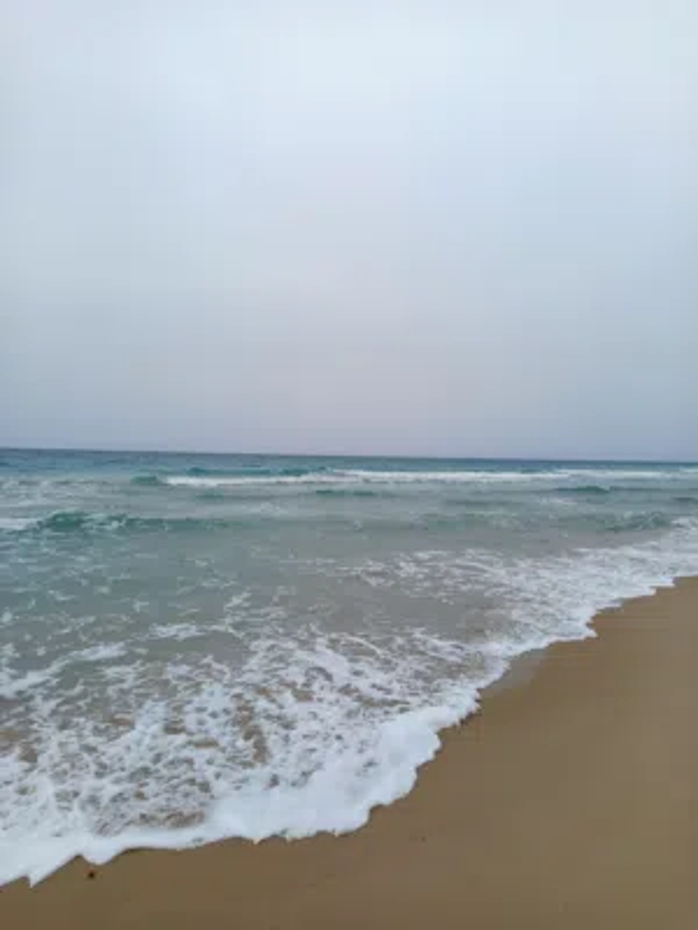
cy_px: 465
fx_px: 645
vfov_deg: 71.6
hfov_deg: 56.8
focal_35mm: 24
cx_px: 349
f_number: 1.7
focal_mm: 5.24
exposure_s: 1/259
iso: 51
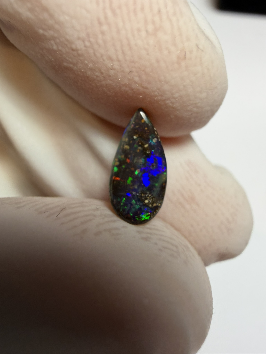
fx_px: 266
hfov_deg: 53.1
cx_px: 133
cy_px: 177
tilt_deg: -66.7
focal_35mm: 26
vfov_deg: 67.3
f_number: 2.2
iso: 80
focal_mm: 2.22
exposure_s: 1/100
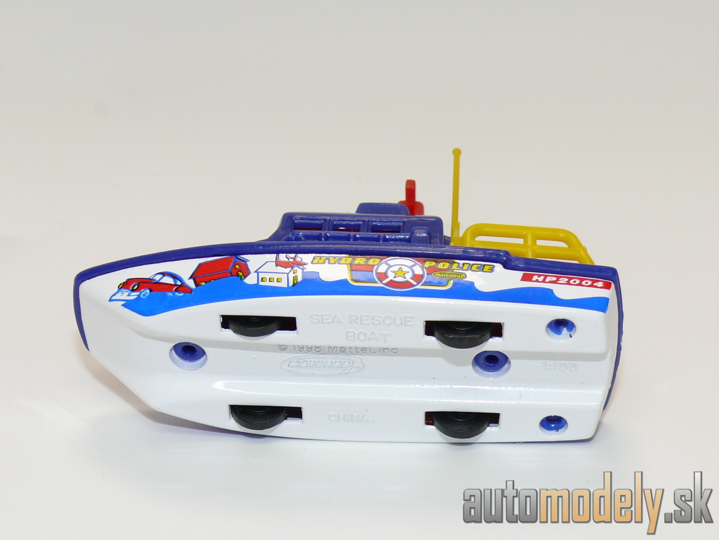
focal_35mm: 90
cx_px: 360
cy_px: 270
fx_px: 1869
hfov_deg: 21.8
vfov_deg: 16.4
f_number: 4
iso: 100
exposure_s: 1/30
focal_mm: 12.6
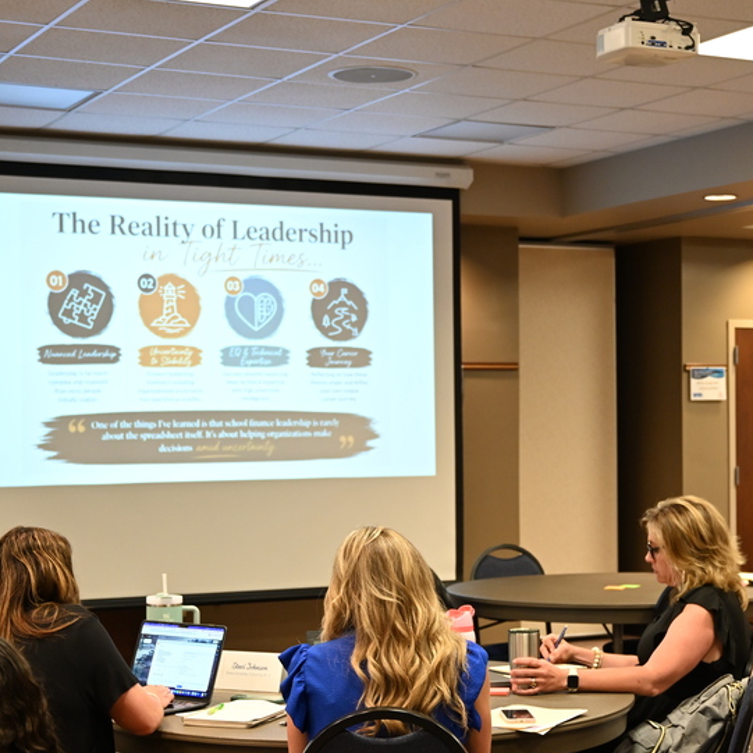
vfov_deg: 23.3
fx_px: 1821
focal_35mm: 74
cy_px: 429
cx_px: 438
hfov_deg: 23.3
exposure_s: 1/60
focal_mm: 46
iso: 2200
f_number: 5
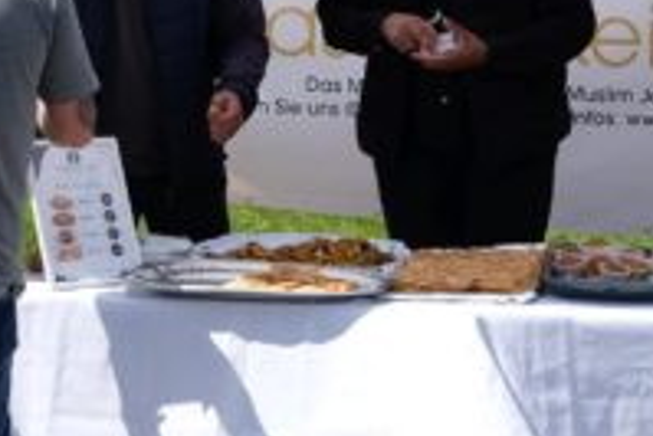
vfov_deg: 12.2
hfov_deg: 18.2
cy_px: 30
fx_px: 2033
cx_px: 473
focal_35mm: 112
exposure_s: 1/1600
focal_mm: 19.1
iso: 200
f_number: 4
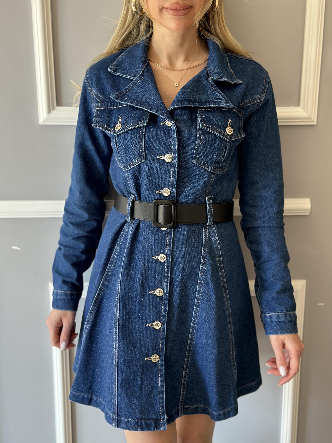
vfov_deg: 39.7
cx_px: 166
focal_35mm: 48
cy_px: 222
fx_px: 614
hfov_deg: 30.3
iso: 125
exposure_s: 1/87
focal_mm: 6.86
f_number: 1.78
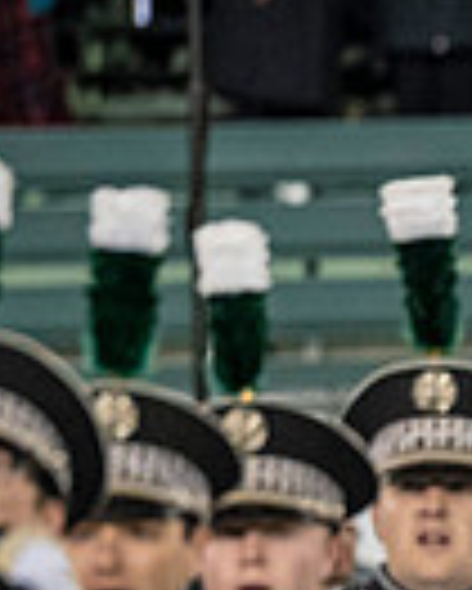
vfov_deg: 1.6
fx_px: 21749
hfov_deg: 1.2
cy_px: 613
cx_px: 1164
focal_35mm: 1247
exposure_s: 1/500
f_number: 2.8
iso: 1000
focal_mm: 200
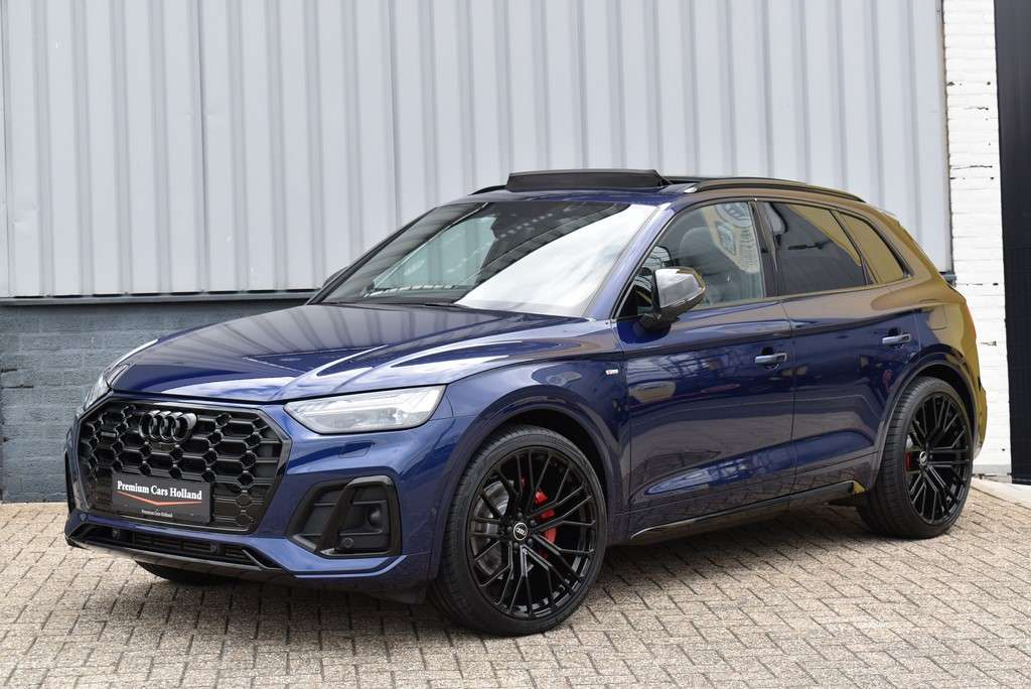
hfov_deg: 28.1
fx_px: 2063
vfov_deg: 19.0
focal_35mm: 72
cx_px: 516
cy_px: 344
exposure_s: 1/250
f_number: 8
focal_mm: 48
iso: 320
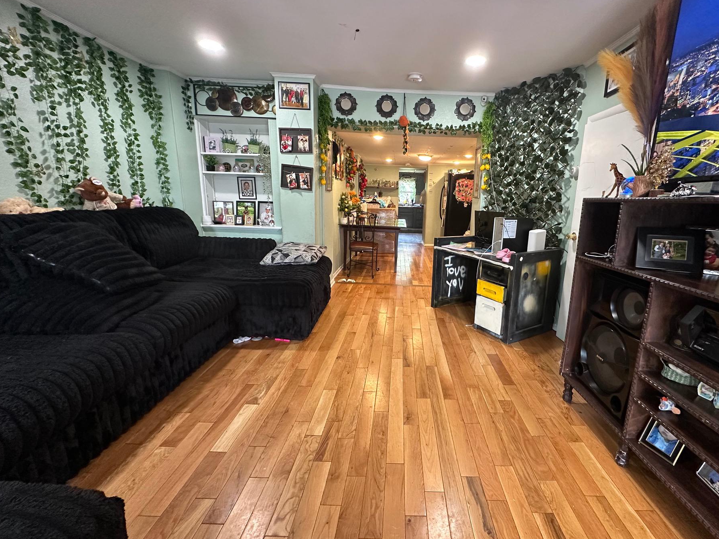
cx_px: 402
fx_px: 332
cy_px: 273
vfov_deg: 78.1
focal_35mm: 16
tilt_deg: -13.1
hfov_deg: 94.1
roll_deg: -2.3
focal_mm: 2.22
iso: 320
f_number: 2.2
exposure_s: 1/60
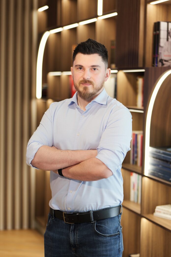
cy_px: 128
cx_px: 86
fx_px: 606
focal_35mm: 85
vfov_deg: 23.9
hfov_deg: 16.1
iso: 640
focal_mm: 85
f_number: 2.2
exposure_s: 1/250
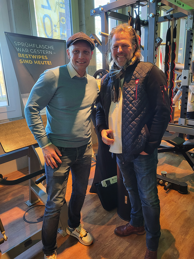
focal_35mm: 26
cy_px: 130
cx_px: 97
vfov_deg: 67.3
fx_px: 194
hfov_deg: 53.1
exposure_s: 1/100
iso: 320
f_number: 1.8
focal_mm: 5.4
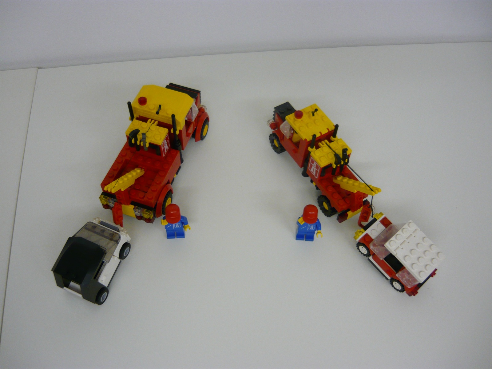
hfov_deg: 55.4
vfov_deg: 42.9
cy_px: 184
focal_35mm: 33
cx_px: 246
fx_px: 469
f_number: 2.8
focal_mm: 5.5
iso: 160
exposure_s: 1/30
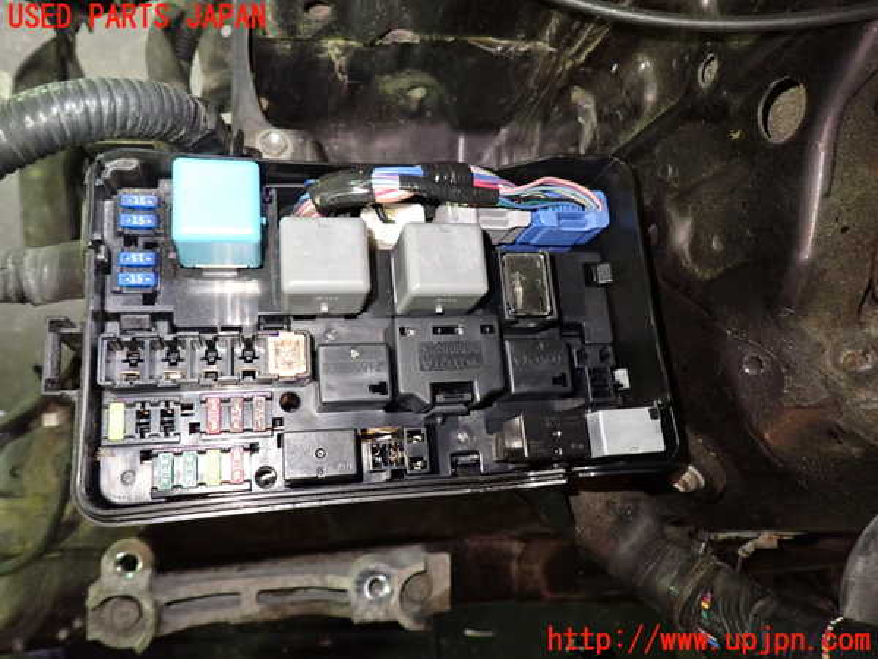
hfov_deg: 69.4
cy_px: 330
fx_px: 634
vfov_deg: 54.9
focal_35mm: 25
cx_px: 439
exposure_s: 1/30
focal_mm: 4.5
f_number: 2
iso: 800
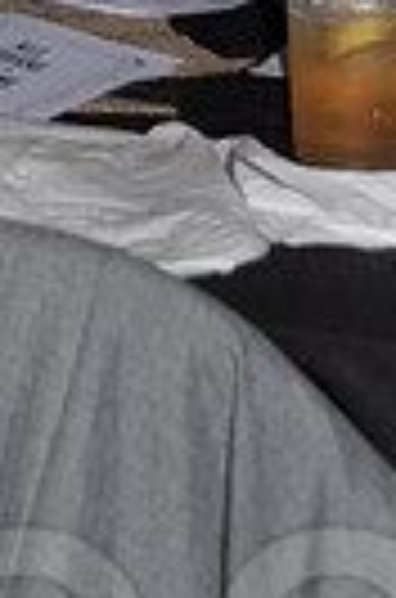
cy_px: -396
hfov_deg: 3.8
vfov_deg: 5.7
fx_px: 5957
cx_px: 2
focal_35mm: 359
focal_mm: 55
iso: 200
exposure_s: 1/60
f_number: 5.6
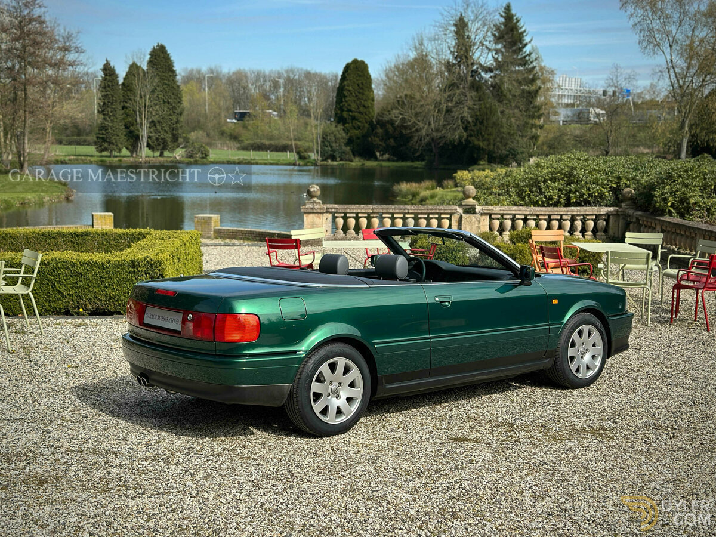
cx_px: 358
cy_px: 268
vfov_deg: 30.3
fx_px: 993
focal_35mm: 48
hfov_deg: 39.7
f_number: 1.78
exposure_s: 1/4566
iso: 100
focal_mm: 6.86
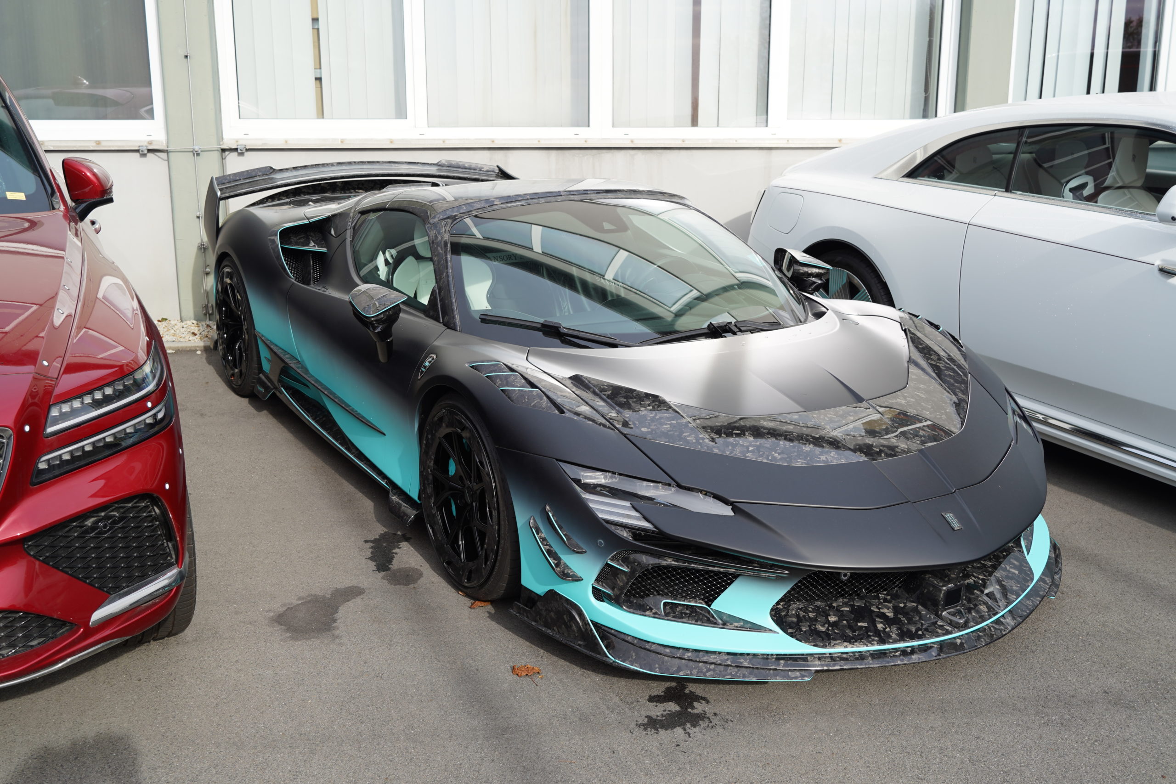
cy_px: 392
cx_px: 588
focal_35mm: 35
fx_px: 1143
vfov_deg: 37.9
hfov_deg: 54.4
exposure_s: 1/125
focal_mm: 35
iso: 100
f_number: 5.6
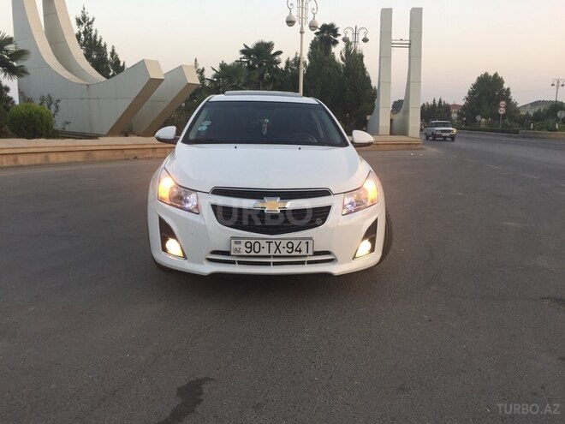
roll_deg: -3.3
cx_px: 282
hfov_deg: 61.7
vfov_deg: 48.2
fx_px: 473
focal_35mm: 29
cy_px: 212
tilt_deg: -11.8
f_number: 2.2
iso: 32
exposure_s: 1/100
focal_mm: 4.15
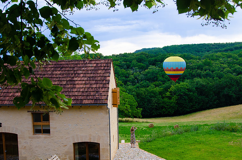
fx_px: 282
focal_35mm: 42
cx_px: 117
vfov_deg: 31.7
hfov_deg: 46.5
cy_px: 93
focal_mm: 24
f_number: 6.3
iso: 320
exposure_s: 1/160
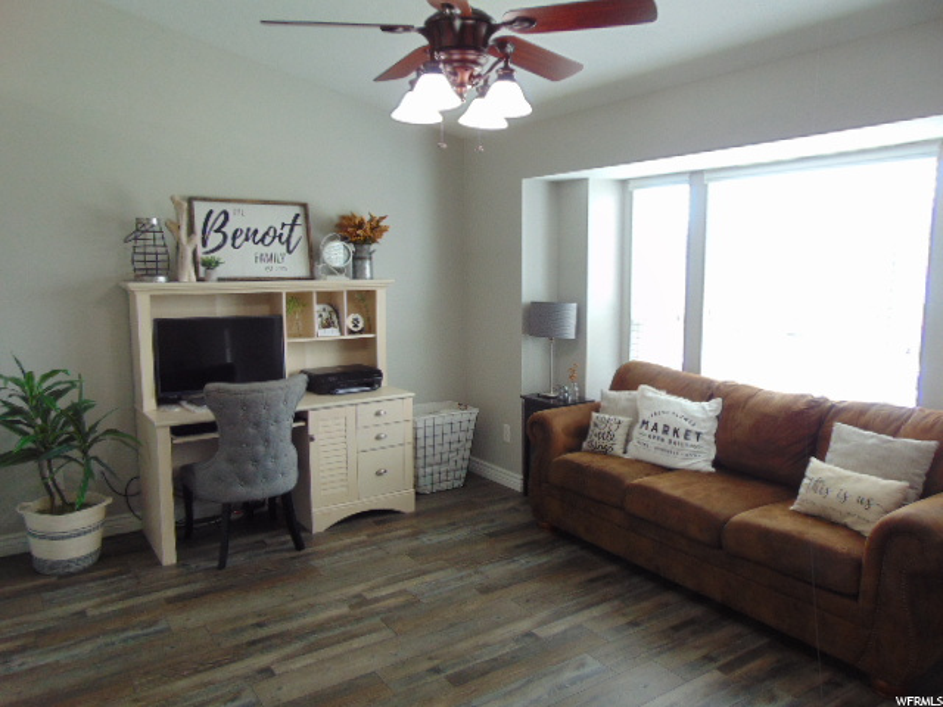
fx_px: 681
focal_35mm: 25
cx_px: 472
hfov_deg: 69.4
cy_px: 354
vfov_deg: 54.9
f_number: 3
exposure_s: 1/30
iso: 100
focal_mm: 4.5
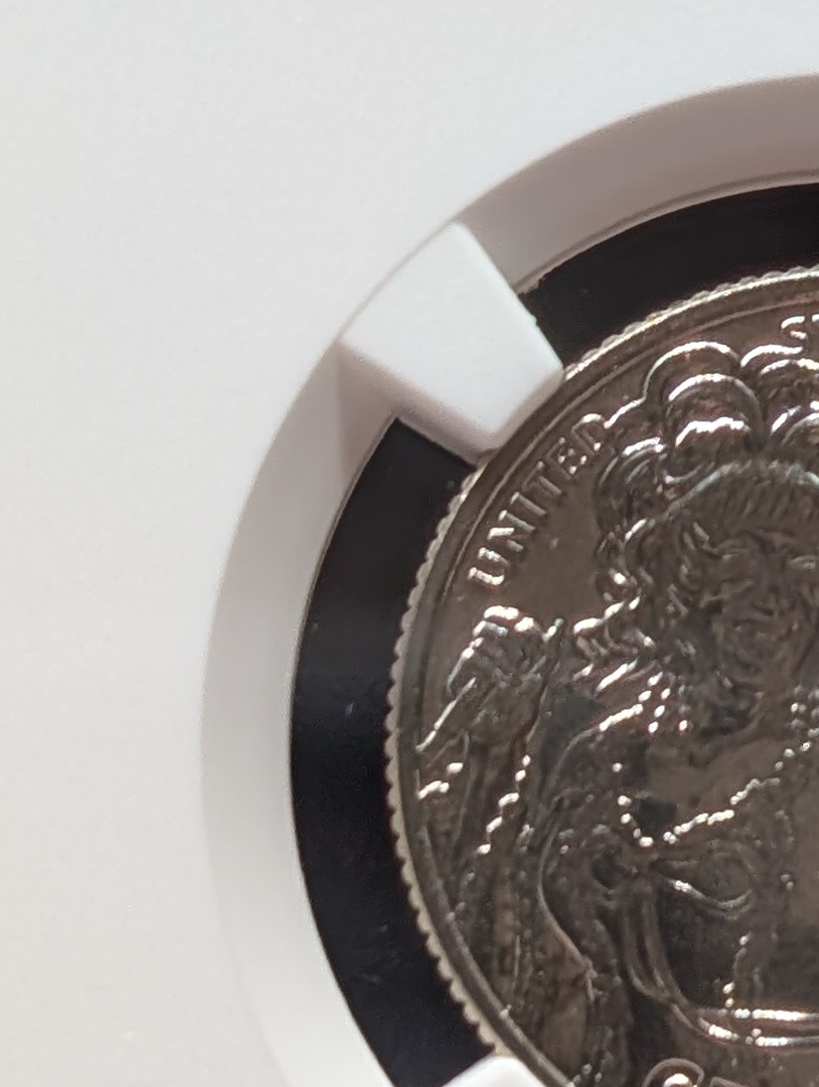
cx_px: 949
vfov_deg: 10.7
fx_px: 5821
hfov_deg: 8.0
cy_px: 294
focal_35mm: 185
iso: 60
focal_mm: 6.9
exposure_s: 1/50.2
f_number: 1.68
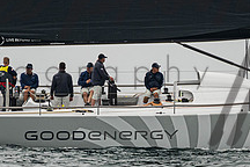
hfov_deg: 1.6
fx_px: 8784
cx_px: 101
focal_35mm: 1265
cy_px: 22
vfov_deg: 1.1
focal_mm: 400
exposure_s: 1/3200
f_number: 5.6
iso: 500
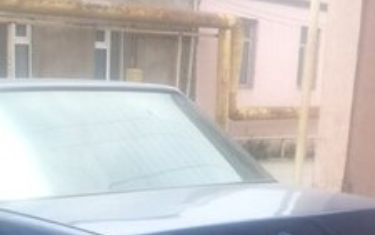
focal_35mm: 90
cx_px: 70
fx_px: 920
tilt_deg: -18.5
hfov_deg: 22.7
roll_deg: -1.9
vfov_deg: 13.6
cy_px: 361
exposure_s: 1/838
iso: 32
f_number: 2.2
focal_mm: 4.15
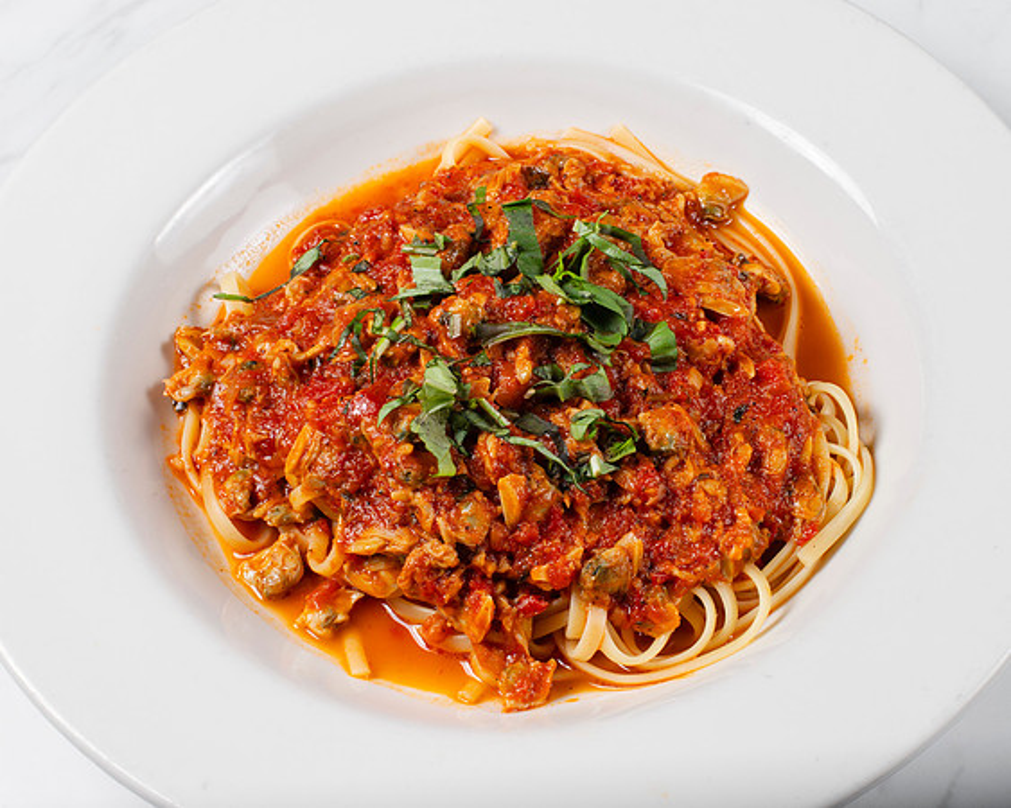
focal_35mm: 62
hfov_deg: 30.4
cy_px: 396
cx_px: 549
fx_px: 1861
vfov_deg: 24.5
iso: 200
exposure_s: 1/250
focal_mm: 50
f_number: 13
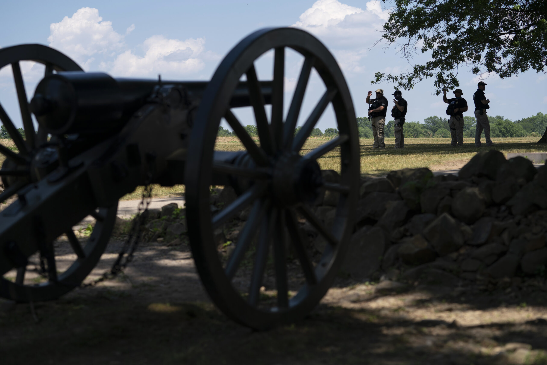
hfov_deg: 28.8
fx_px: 1064
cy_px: 182
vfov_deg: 19.5
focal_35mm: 70
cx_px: 274
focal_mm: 70
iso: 100
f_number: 3.5
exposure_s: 1/1250
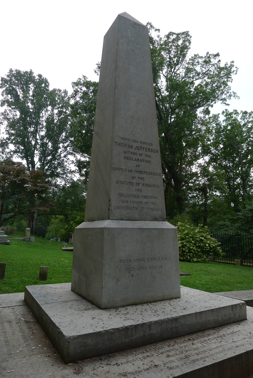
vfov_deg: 73.7
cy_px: 189
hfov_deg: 53.2
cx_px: 126
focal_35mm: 24
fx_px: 253
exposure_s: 1/125
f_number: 2.8
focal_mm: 5.1
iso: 80
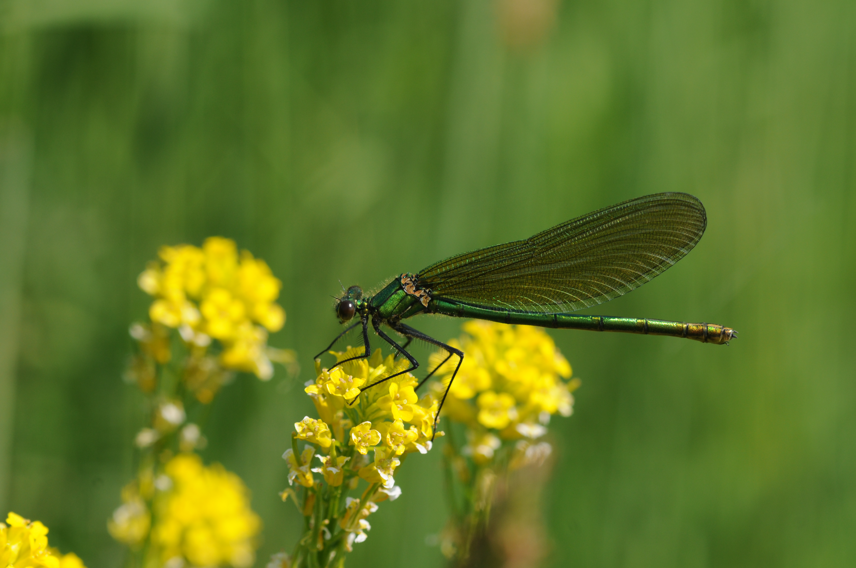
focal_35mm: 158
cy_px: 284
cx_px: 428
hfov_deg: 13.1
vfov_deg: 8.7
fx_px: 3740
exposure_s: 1/400
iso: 200
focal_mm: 105
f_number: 8
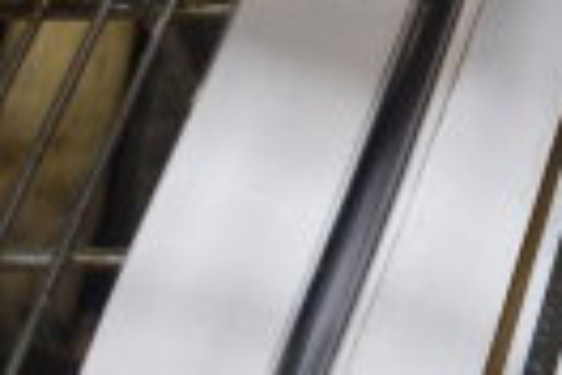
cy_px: 151
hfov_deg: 12.2
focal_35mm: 145
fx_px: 2268
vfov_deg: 9.4
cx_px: 1188
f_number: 3.8
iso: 200
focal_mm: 21
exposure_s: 1/60
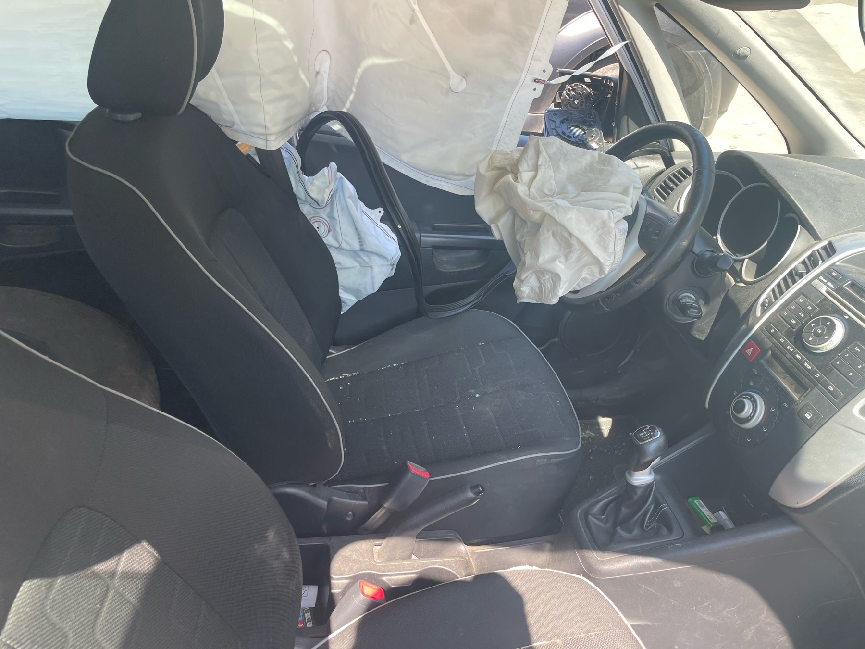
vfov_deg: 53.1
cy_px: 324
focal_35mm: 26
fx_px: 650
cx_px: 432
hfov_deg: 67.3
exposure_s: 1/159
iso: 32
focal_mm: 4.2
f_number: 1.6
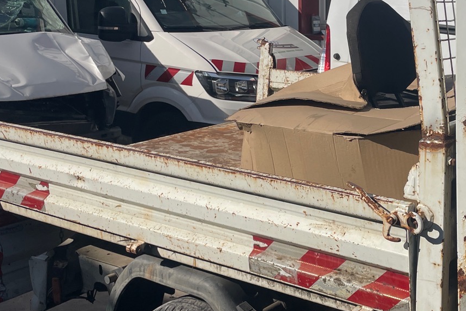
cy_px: 162
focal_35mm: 57
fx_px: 738
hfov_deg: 34.3
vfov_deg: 23.8
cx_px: 355
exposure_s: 1/8403
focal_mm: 4.2
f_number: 1.6
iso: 32
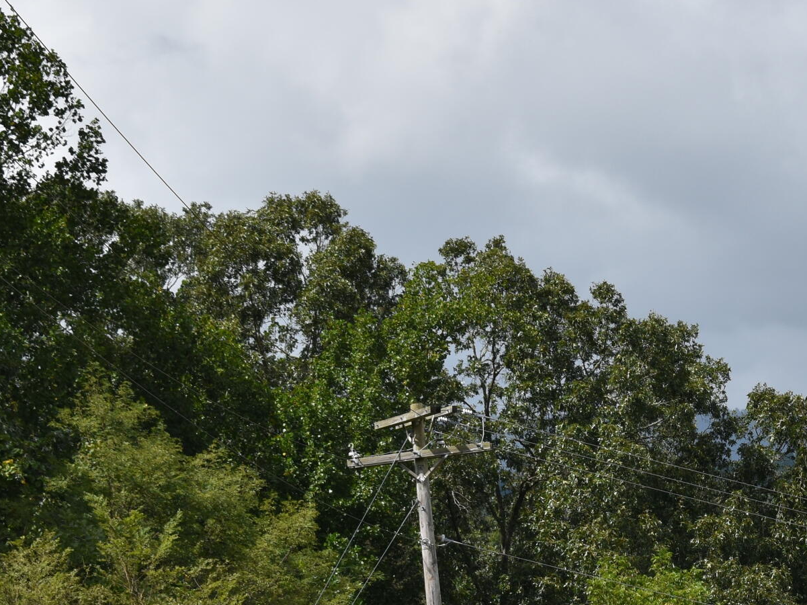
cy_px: 352
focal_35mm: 198
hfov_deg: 9.8
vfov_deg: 7.5
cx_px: 973
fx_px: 4619
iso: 100
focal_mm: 55
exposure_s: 1/320
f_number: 9
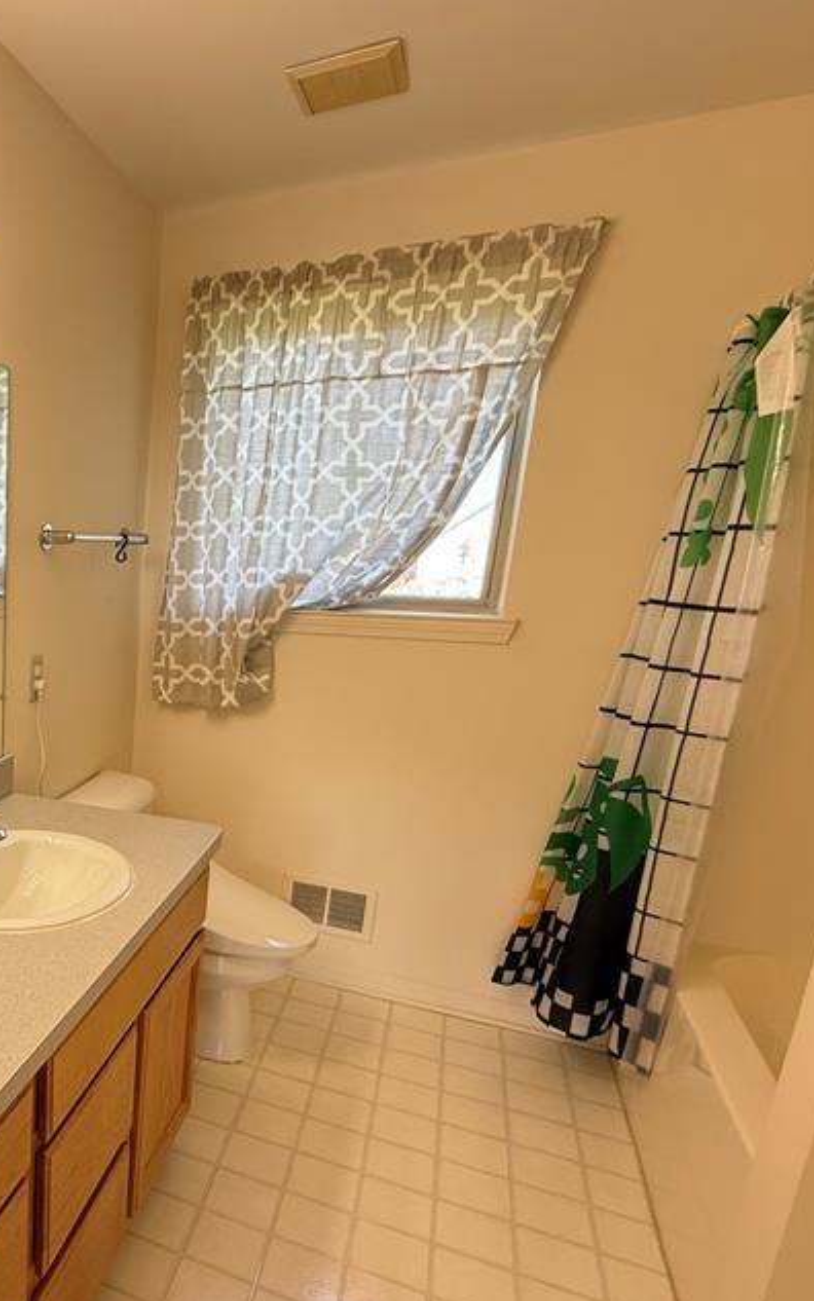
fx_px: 851
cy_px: 769
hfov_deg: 42.7
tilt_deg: -13.4
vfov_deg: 74.1
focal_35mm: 24
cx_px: -31
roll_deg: +0.0
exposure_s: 1/99
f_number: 2.2
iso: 160
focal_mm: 2.22
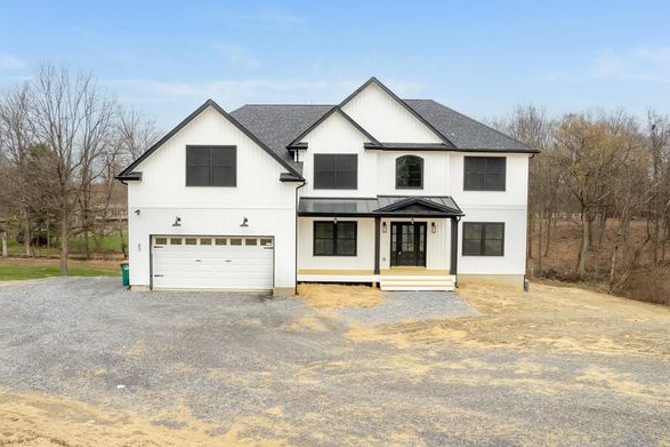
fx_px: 447
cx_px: 314
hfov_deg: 73.7
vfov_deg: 53.1
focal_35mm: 24
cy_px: 218
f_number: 2.8
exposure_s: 1/5000
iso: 100
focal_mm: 8.38
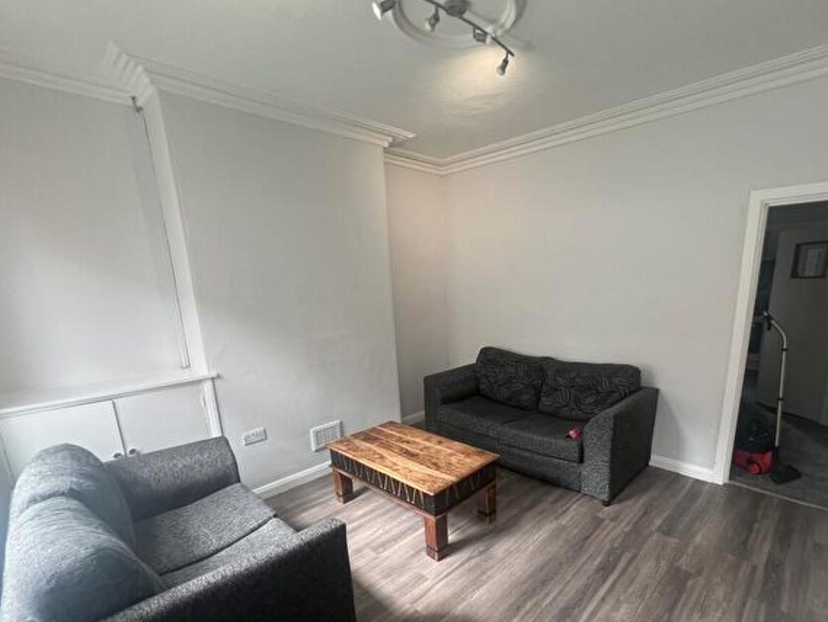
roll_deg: +1.5
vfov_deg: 77.2
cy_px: 375
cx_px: 469
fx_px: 383
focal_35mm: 16
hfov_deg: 94.0
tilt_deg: -15.0
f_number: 1.8
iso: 160
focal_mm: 1.57
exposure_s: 1/99
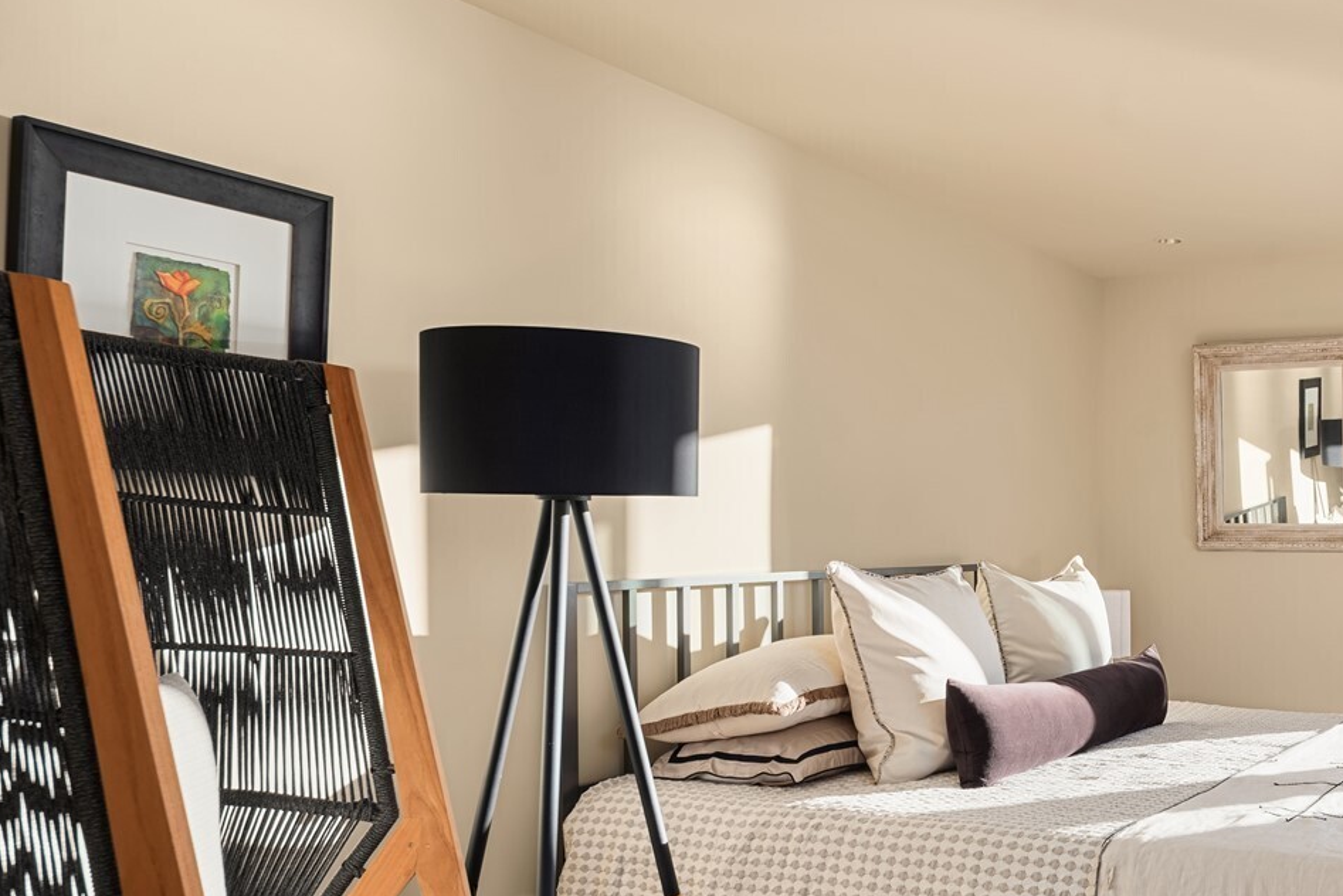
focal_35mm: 34
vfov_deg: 37.9
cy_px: 680
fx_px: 1269
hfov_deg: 50.5
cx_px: 1166
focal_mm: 19
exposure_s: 1/15
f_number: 7.1
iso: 100
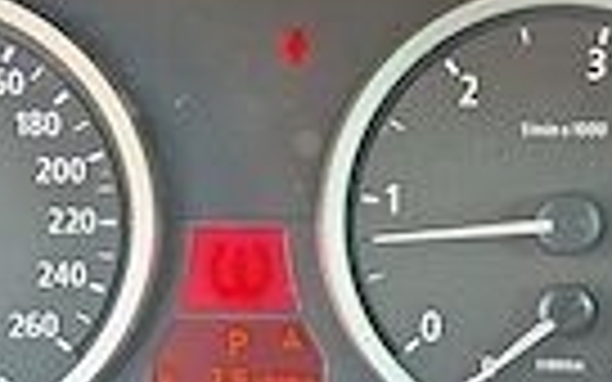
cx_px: 274
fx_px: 1351
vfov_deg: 16.1
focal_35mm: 81
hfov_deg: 25.5
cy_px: 274
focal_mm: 5.4
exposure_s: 1/50
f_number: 1.6
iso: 100
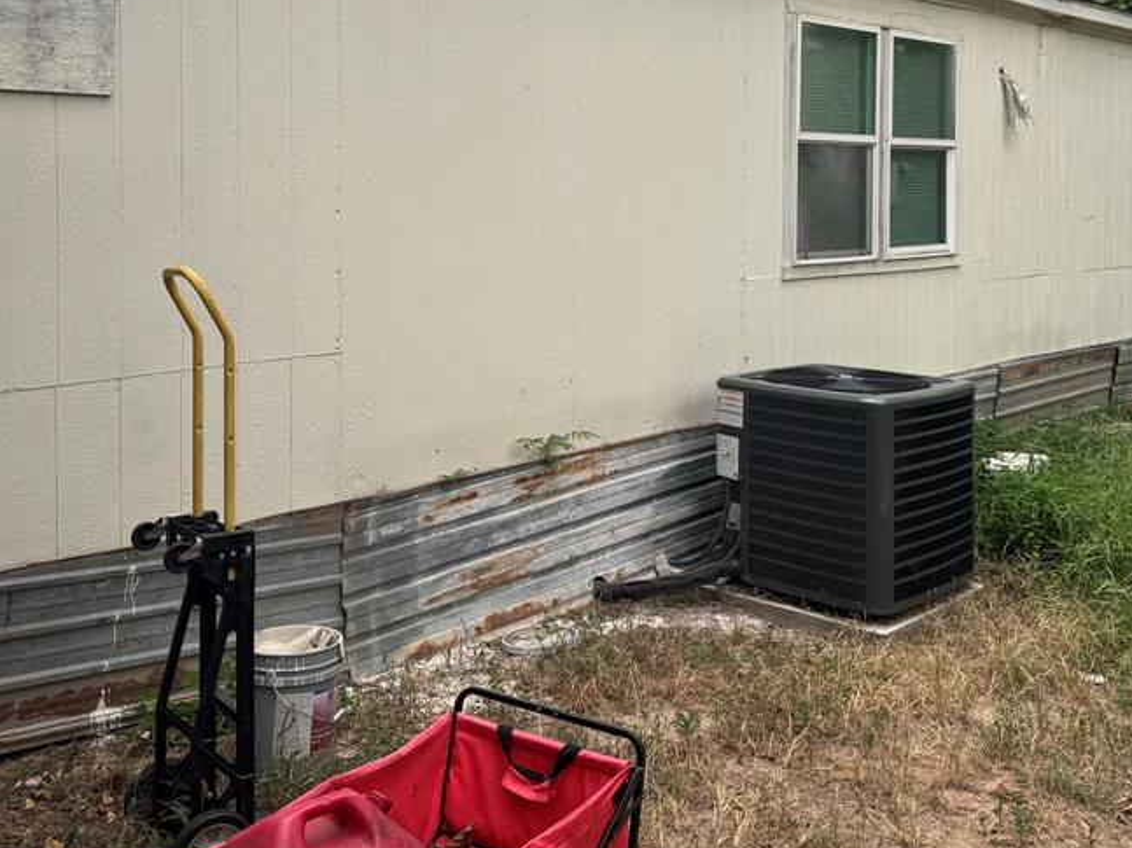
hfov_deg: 49.0
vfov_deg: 36.7
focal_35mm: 38
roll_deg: -0.3
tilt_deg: -1.8
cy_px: 196
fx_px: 1242
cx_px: 586
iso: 80
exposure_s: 1/495
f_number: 1.78
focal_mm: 6.76
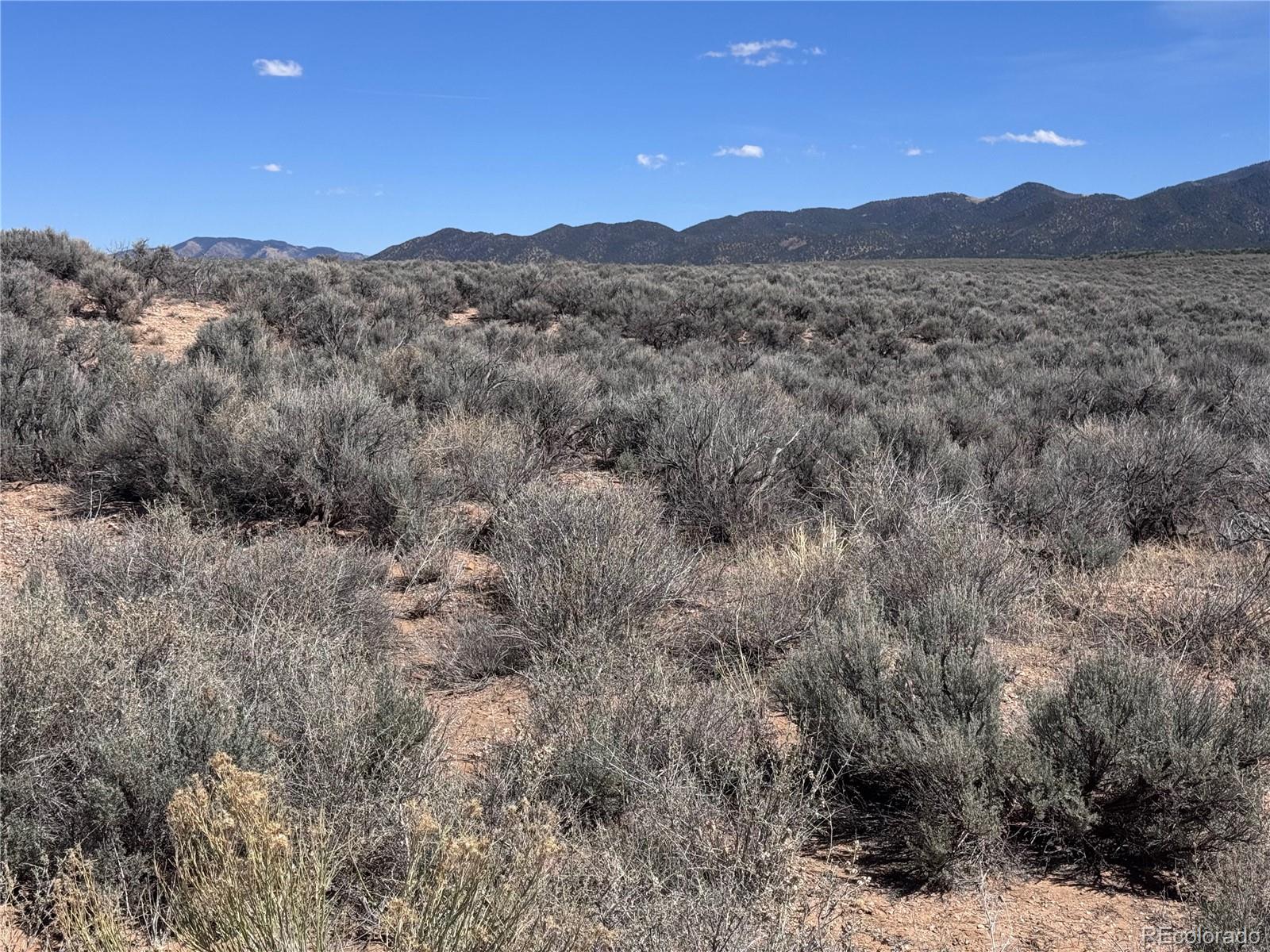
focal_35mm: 48
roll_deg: +0.0
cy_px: 476
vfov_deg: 30.3
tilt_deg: -6.6
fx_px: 1761
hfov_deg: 39.7
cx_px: 635
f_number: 1.78
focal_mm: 6.76
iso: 64
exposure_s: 1/5376
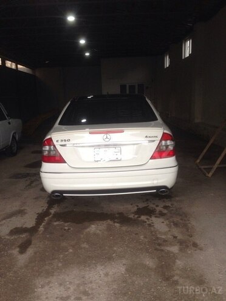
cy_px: 150
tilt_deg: -7.2
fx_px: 287
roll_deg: -2.1
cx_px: 113
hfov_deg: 42.9
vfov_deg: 55.4
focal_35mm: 33
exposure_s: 1/40
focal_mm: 4.12
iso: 50
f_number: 2.4
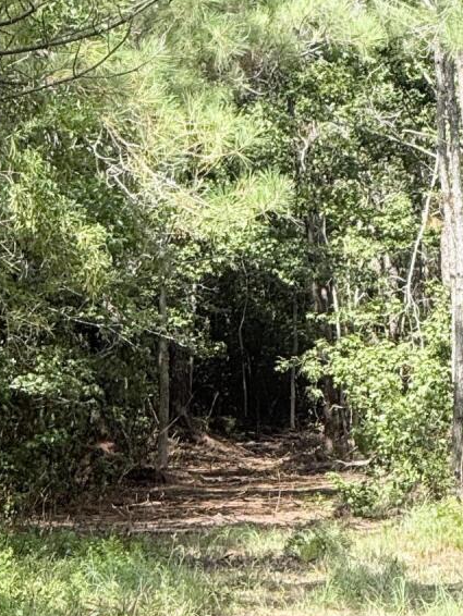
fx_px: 7556
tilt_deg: -0.6
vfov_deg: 4.7
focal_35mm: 424
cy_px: 495
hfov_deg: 3.5
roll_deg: +2.8
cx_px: 156
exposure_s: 1/453
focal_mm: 15.66
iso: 50
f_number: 2.8
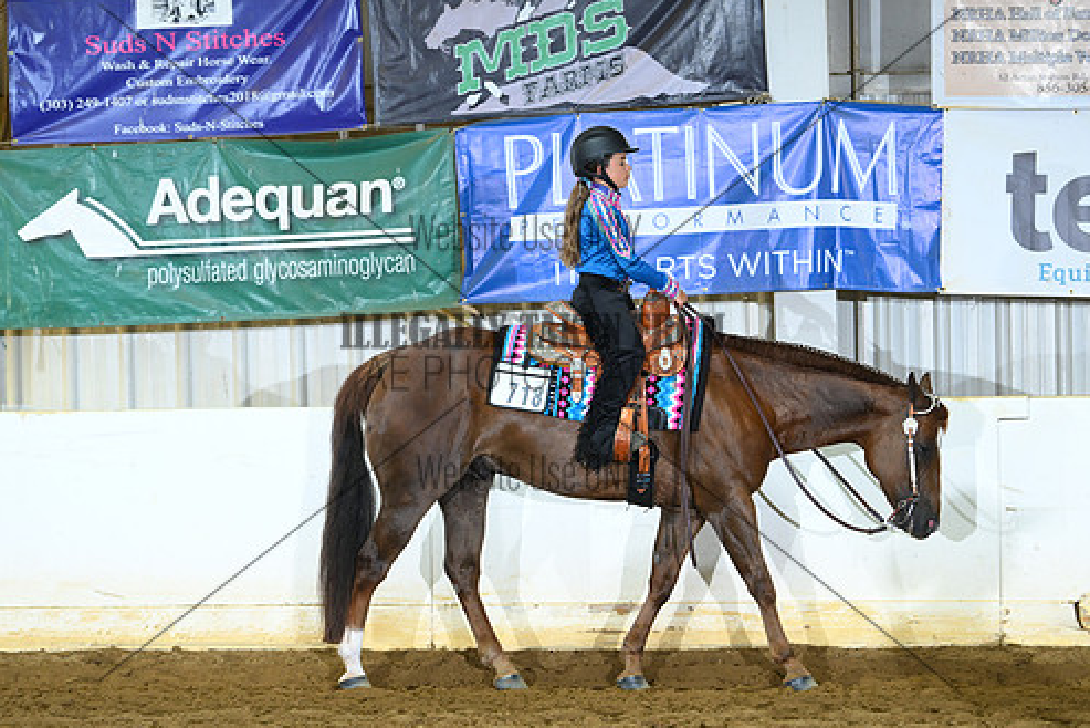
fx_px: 4634
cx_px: 533
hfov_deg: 13.4
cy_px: 349
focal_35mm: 153
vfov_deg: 9.0
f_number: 4
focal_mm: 130
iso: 1250
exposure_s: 1/206
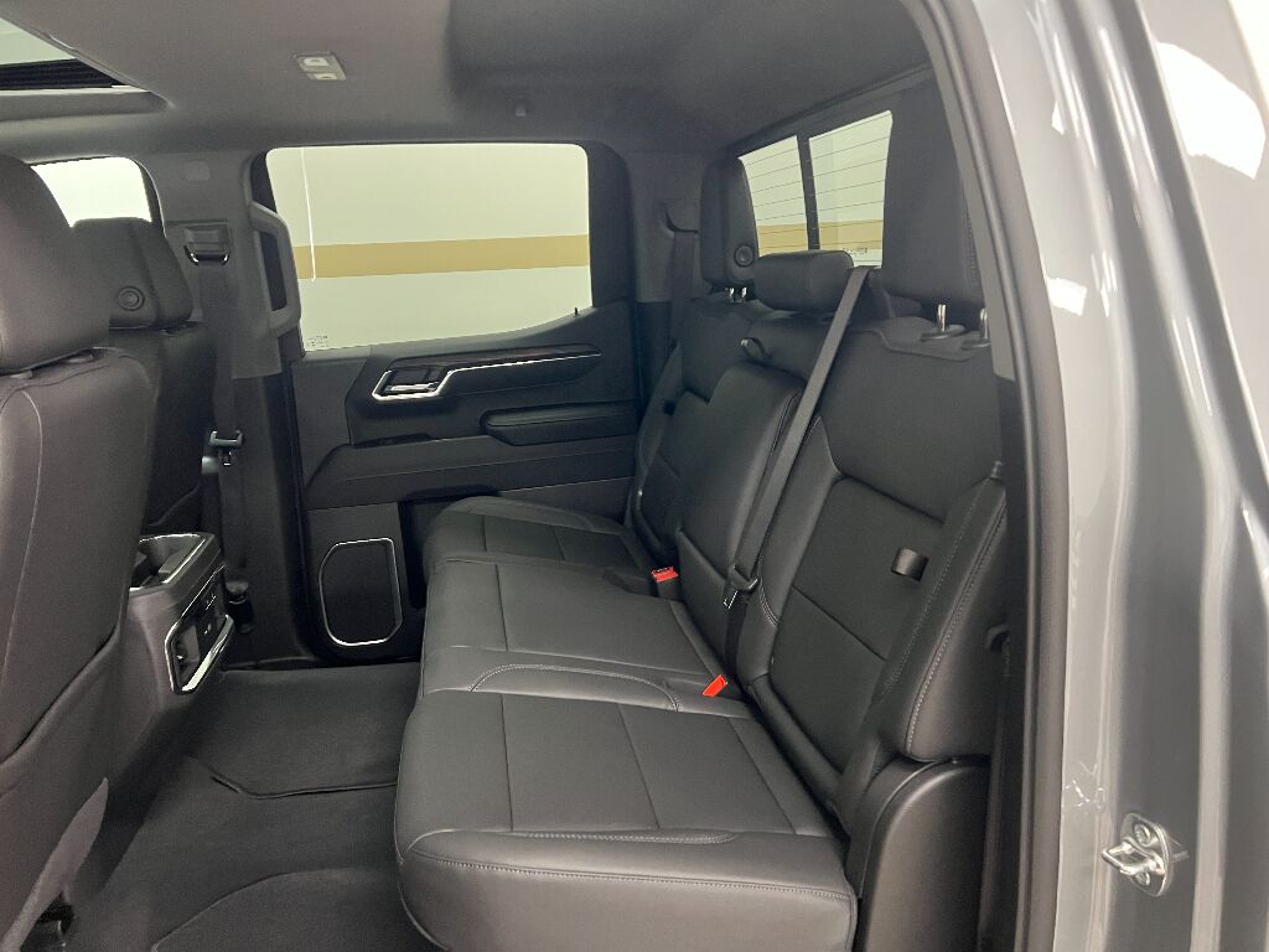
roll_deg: +1.0
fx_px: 953
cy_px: 476
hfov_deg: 67.3
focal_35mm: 26
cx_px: 634
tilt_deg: -8.8
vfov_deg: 53.1
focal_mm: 5.7
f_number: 1.5
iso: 500
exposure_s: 1/60
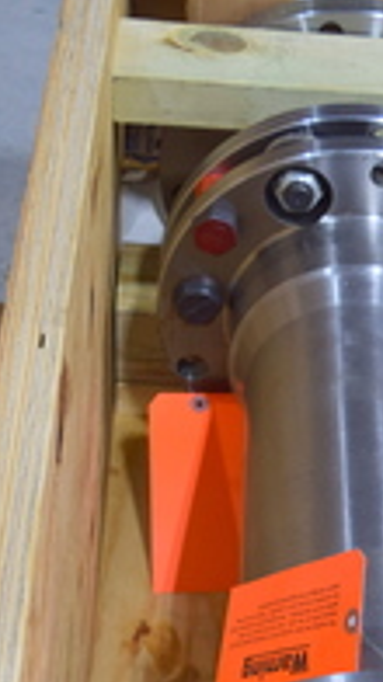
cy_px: 661
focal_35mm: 88
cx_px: 482
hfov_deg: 13.3
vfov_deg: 23.3
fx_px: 1592
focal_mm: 22
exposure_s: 1/80
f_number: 4.5
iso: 400
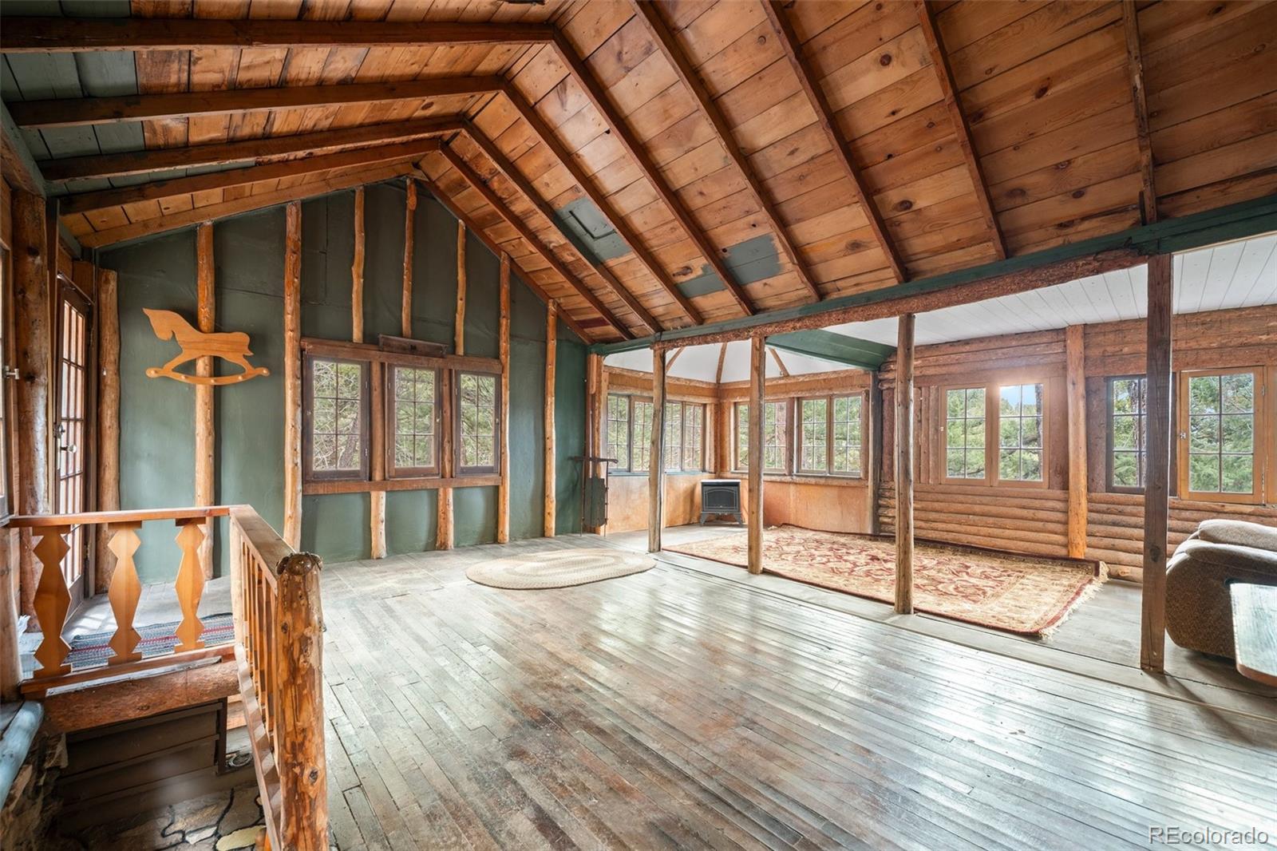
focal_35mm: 14
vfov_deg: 81.2
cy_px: 426
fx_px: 496
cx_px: 638
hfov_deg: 104.3
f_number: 7.1
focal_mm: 14
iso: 400
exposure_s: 1
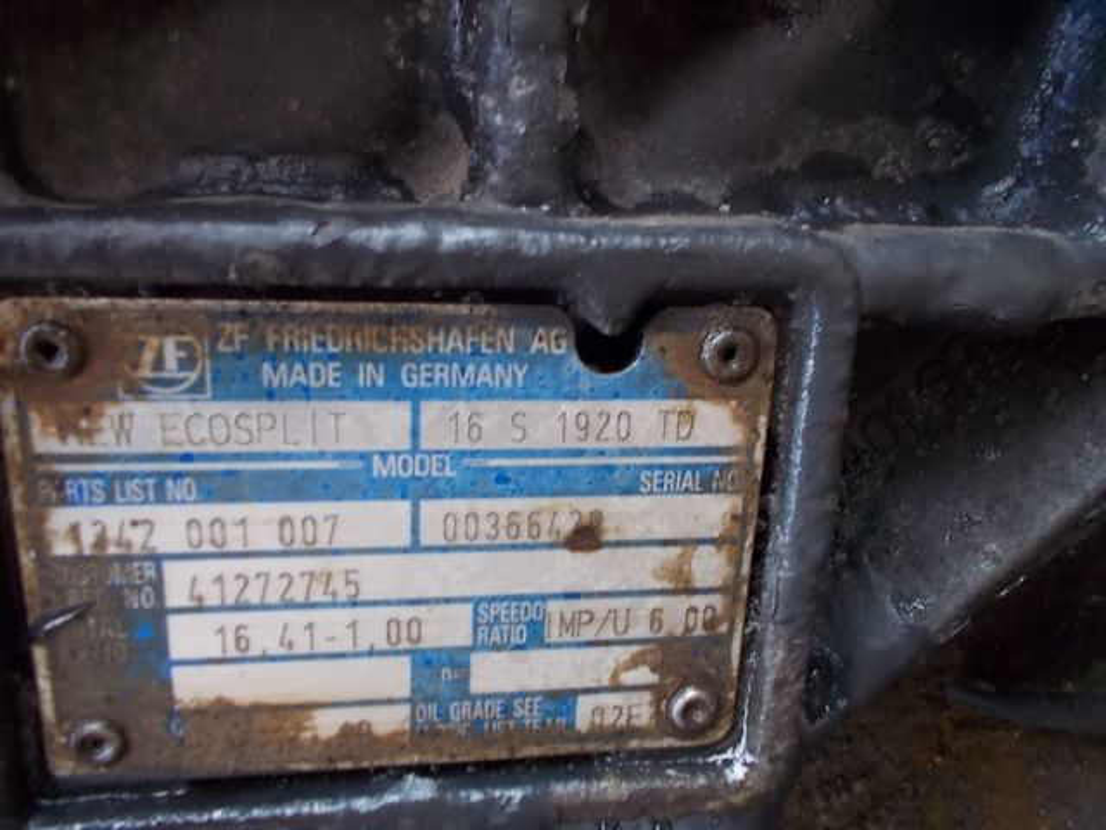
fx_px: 927
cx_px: 553
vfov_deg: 48.2
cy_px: 415
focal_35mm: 29
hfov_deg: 61.7
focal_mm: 4.1
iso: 160
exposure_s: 1/25
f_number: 3.3
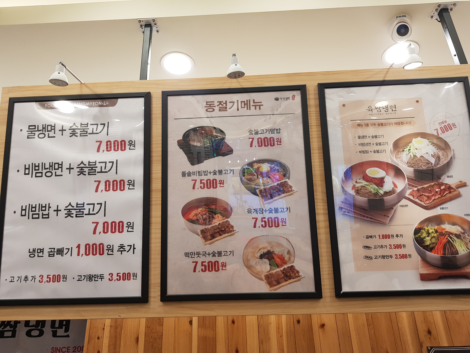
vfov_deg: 53.1
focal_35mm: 26
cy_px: 176
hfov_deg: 67.3
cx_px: 235
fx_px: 353
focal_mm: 4.2
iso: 64
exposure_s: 1/60
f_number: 1.7
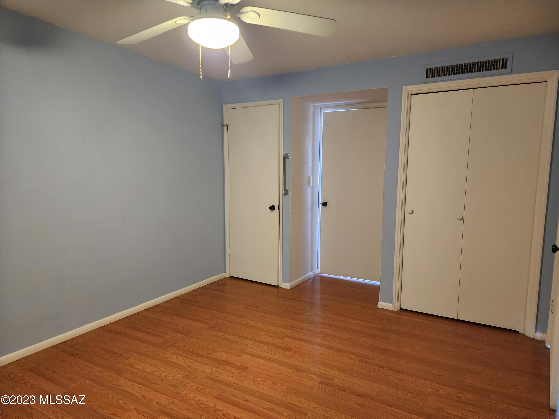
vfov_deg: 58.9
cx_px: 280
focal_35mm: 23
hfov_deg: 73.9
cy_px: 210
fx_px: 371
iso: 500
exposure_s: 1/40
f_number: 1.8
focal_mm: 6.4
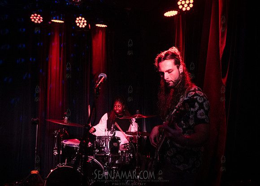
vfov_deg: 41.1
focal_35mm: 34
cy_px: 93
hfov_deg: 55.3
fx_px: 248
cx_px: 121
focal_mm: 32
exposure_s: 1/320
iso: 12800
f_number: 3.5
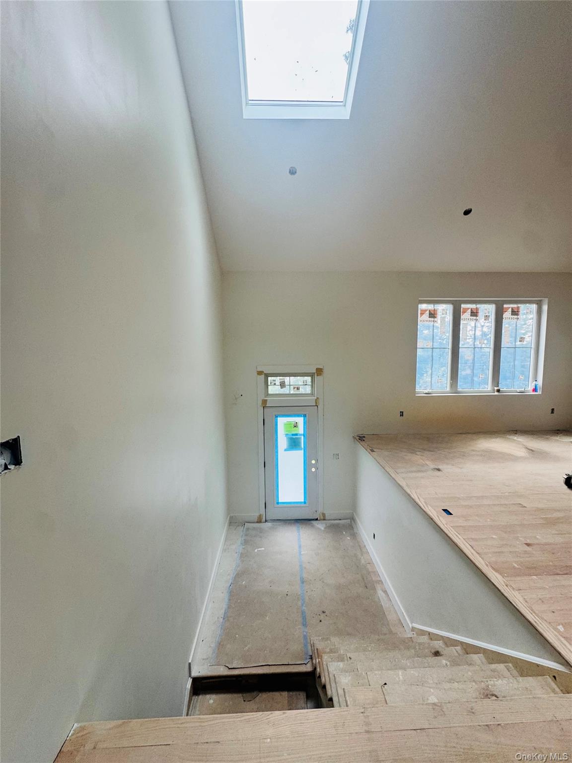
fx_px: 308
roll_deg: +0.1
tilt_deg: -7.2
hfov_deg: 85.7
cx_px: 286
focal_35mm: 14
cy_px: 382
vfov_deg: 102.1
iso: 100
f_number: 2.2
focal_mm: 2.22
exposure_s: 1/99
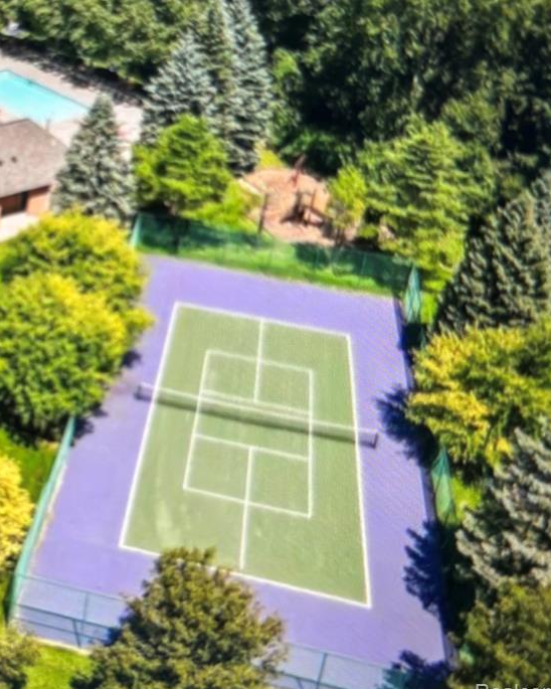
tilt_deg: -20.3
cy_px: 322
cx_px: 62
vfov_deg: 27.1
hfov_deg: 21.4
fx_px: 1427
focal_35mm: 70
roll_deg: -0.6
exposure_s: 1/40
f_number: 1.78
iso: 320
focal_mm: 6.86
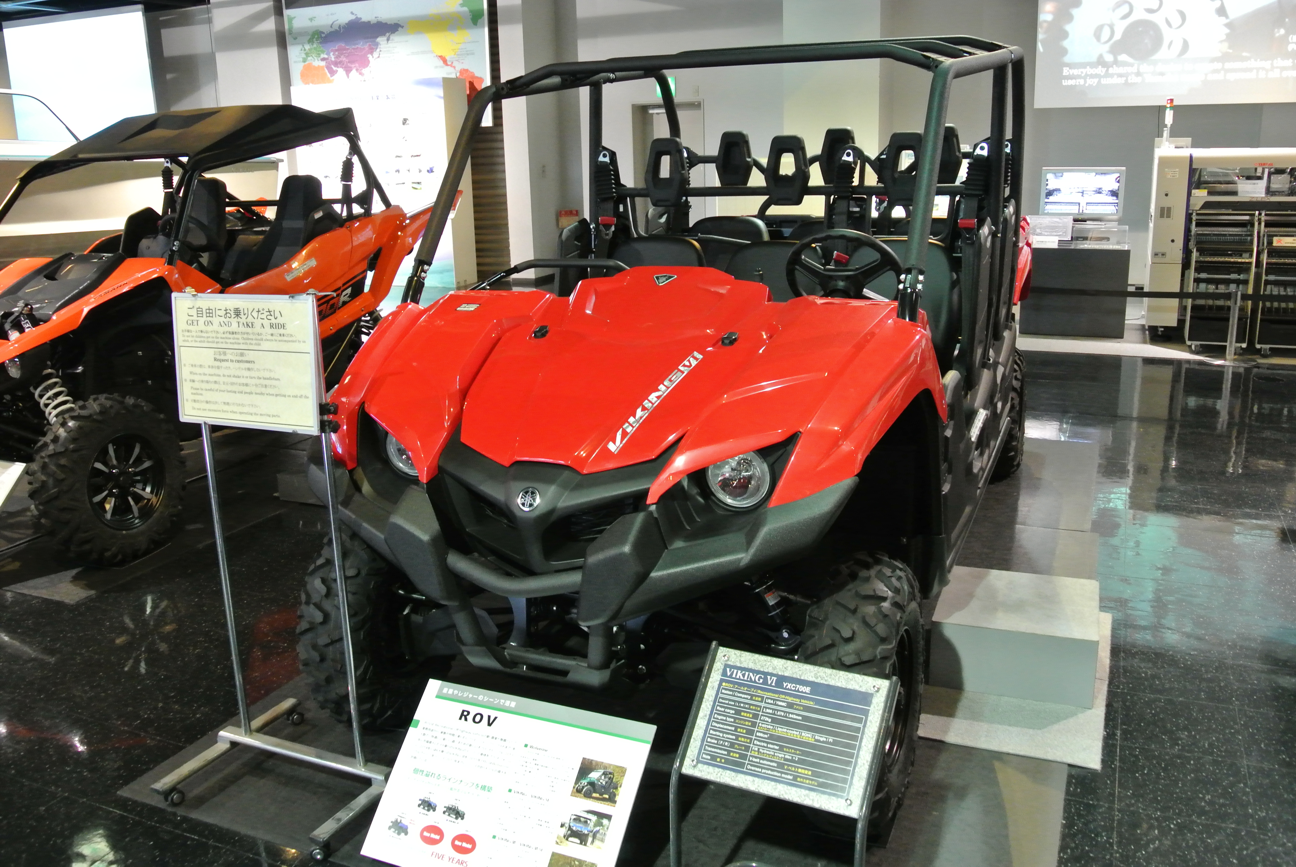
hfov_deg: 63.6
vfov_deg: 45.1
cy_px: 434
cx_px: 648
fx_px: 1045
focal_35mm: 29
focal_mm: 11
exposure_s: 1/20
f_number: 5
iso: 1600
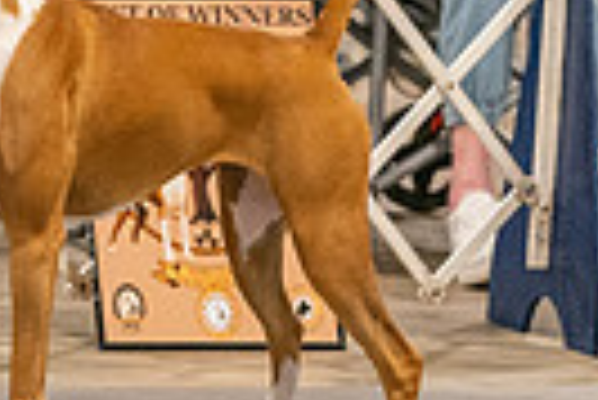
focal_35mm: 590
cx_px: 13
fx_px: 9811
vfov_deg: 2.3
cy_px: -142
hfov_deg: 3.5
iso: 6400
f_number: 3.5
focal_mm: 135
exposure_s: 1/250
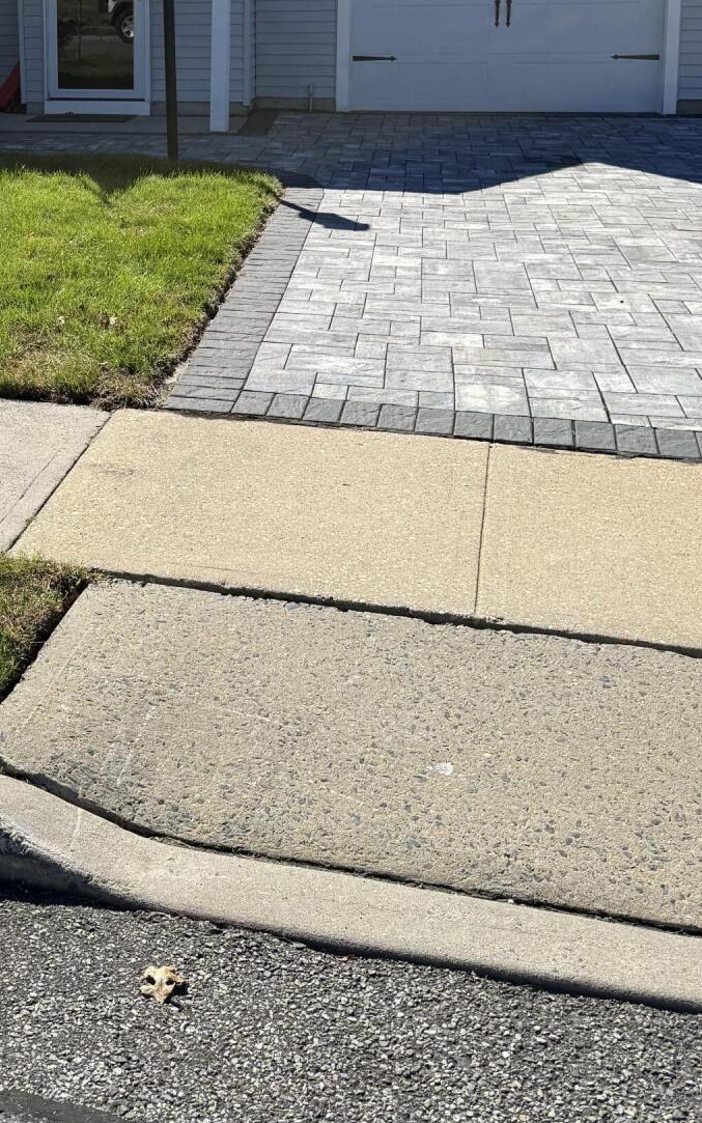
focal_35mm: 47
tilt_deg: -7.0
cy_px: 168
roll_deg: +0.3
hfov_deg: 26.6
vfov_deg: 40.2
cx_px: 80
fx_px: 1439
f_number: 1.78
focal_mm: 6.76
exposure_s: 1/3953
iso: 80
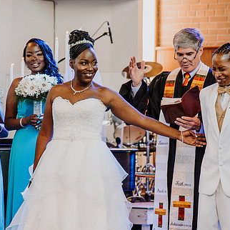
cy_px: 135
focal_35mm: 203
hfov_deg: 8.6
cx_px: 133
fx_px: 1526
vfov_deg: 8.6
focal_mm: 120
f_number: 4
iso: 1000
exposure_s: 1/125
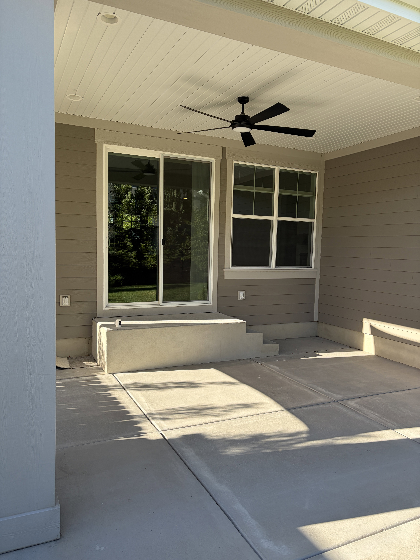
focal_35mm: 26
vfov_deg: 67.3
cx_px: 210
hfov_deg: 53.1
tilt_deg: -2.9
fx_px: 421
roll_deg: -2.8
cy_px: 280
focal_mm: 5.96
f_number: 1.6
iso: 64
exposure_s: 1/764
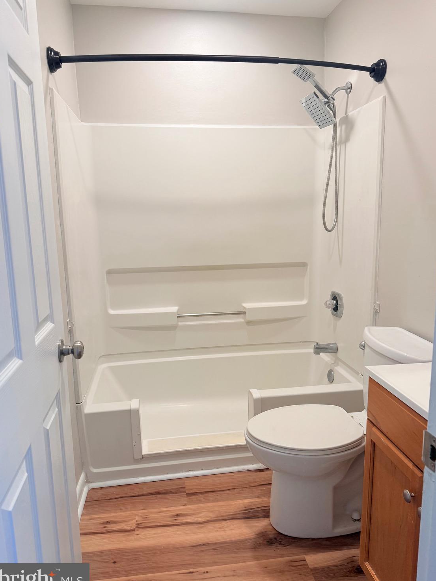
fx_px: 420
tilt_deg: -9.4
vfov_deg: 69.4
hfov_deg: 54.9
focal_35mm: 25
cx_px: 218
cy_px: 293
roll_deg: +0.7
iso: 160
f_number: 1.78
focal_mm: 6.76
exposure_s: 1/120
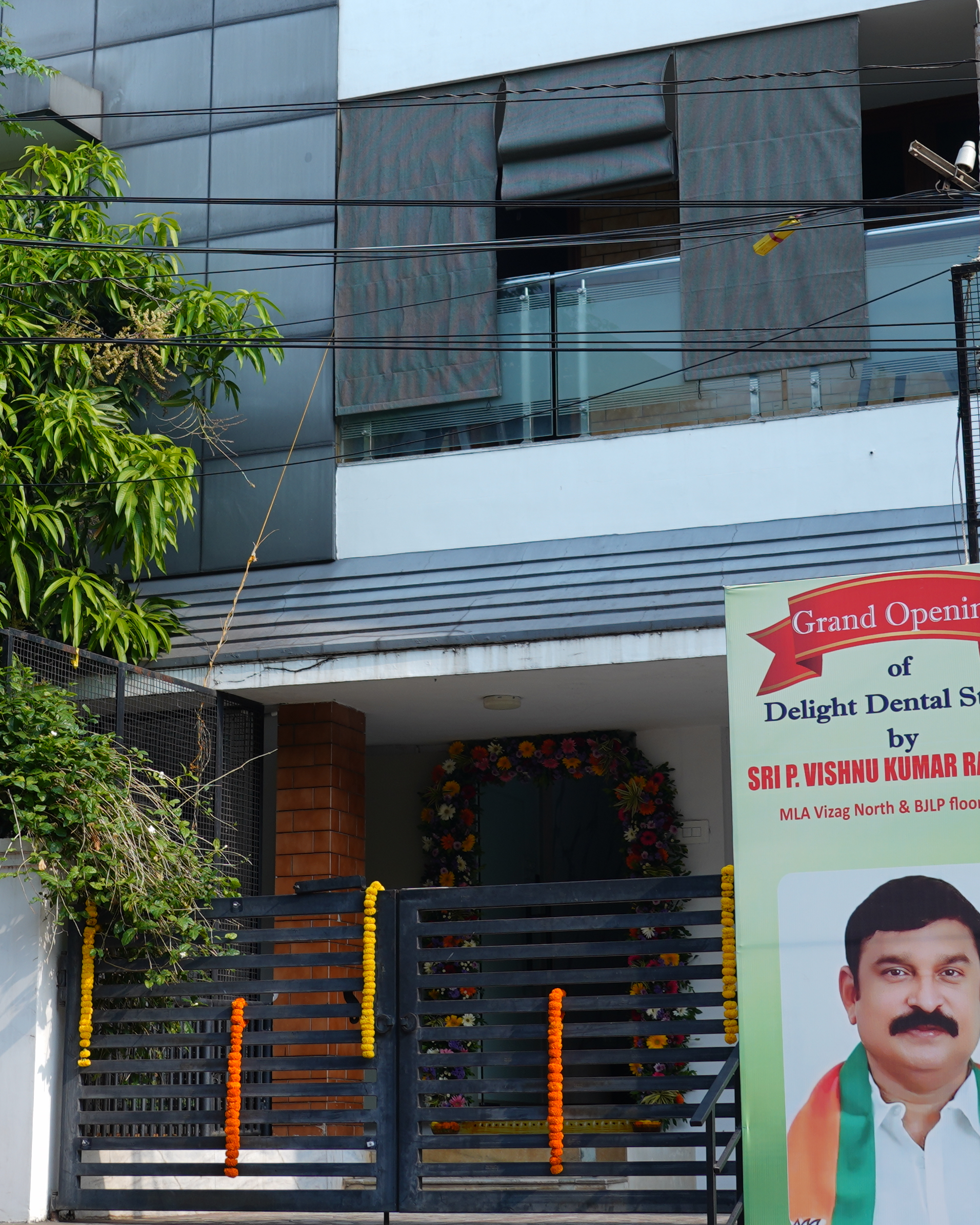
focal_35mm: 75
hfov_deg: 20.4
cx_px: 388
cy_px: 297
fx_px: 2719
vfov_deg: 25.1
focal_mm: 24
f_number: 5.6
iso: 80
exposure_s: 1/160
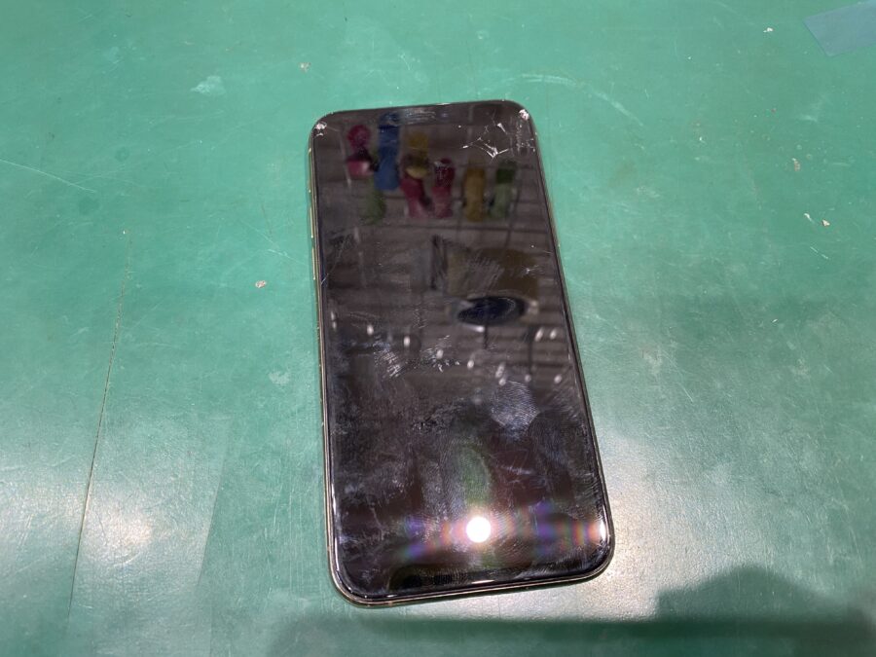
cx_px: 438
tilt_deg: -69.8
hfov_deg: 67.3
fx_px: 658
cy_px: 328
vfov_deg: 53.1
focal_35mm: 26
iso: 100
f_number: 1.8
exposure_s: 1/50
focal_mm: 4.25
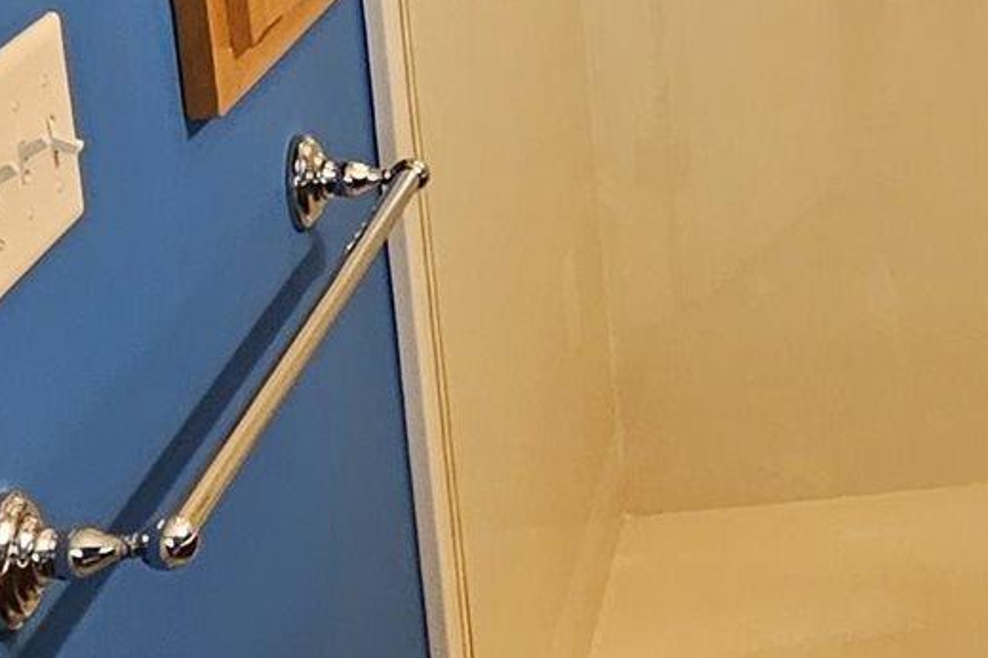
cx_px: 1485
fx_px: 2195
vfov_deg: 16.5
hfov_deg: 21.3
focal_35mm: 80
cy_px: -99
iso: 125
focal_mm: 2.2
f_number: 2.2
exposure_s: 1/60
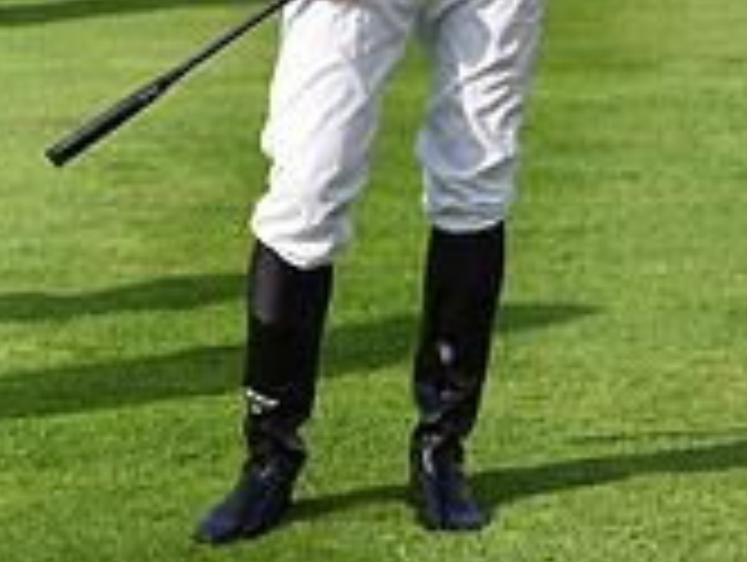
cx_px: 648
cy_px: -369
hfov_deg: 8.8
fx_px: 4841
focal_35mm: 224
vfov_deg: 6.5
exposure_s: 1/4000
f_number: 4.5
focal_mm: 86
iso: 400
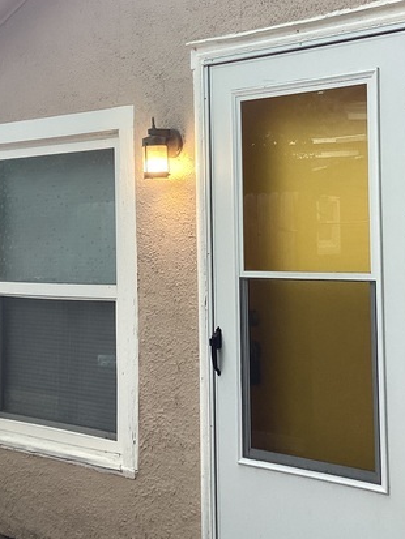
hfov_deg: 29.0
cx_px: 248
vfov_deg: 38.0
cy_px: 213
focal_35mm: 50
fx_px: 780
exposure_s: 1/120
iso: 80
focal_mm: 3.3
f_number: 2.4
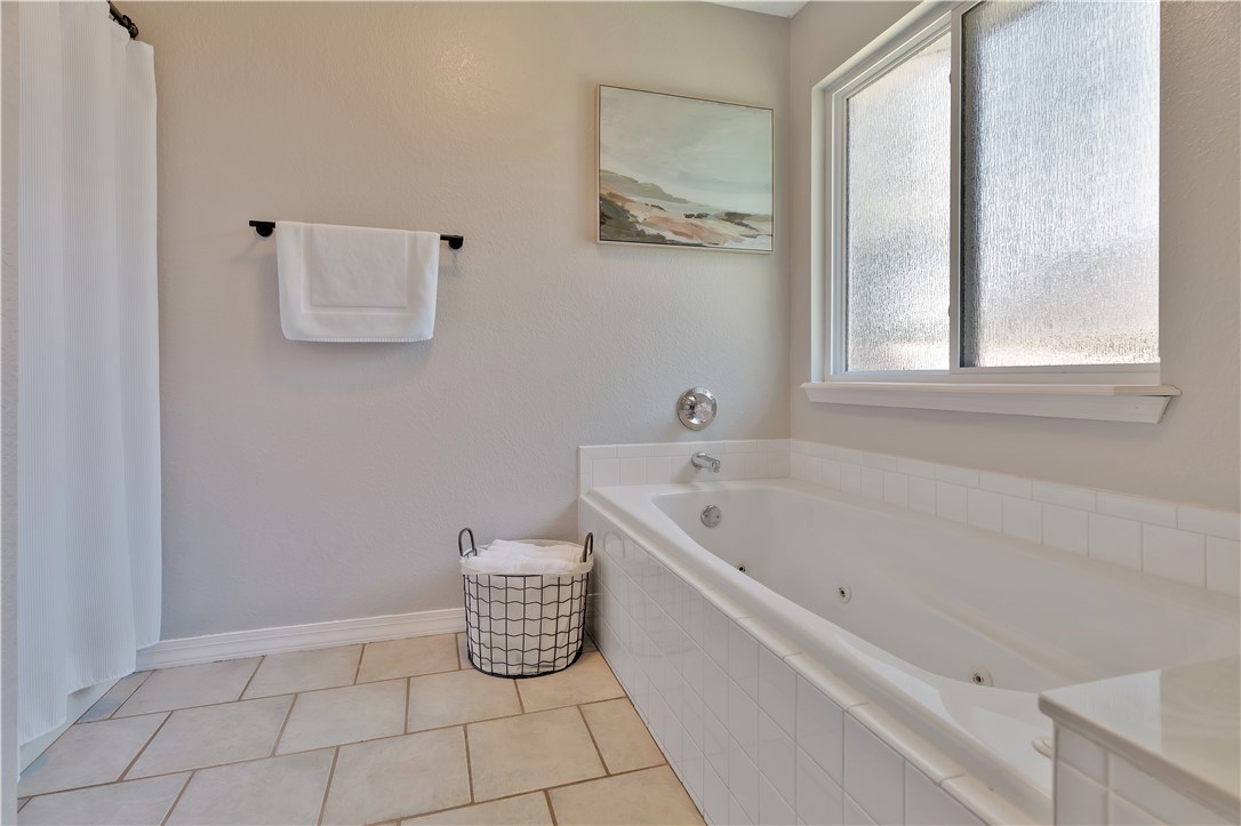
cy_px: 413
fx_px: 586
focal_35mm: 17
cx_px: 620
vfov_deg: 70.4
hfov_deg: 93.3
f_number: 6.3
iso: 100
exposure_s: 1/2
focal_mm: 17
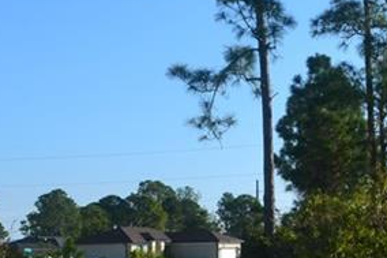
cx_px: 536
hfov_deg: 16.1
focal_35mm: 119
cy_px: 102
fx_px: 1278
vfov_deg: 11.5
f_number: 11
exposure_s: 1/500
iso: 400
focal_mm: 22
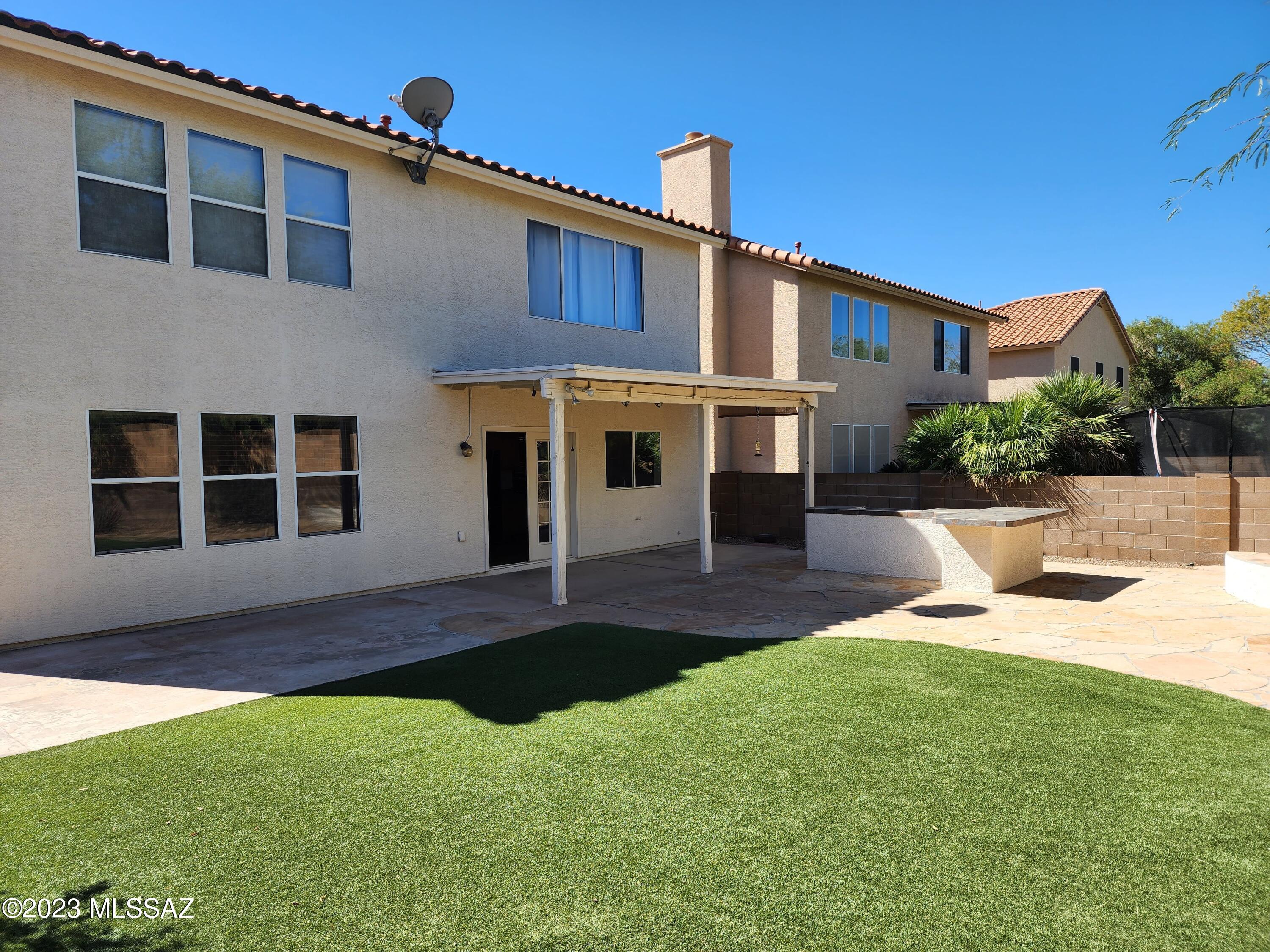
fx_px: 844
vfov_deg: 58.9
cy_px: 476
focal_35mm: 23
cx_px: 635
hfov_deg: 73.9
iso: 12
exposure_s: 1/717
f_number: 1.8
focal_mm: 6.4
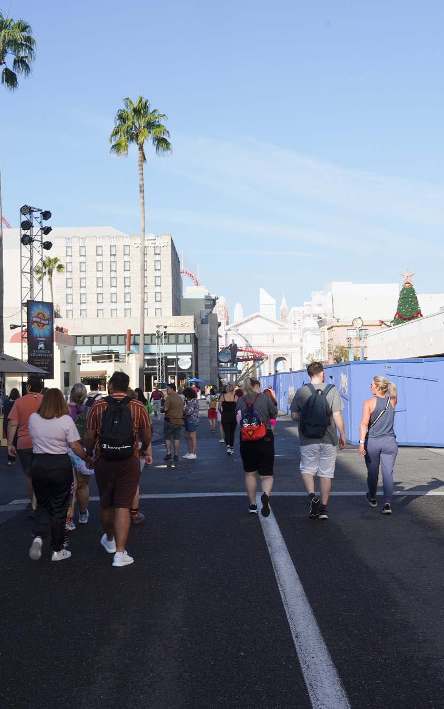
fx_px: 832
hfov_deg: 29.9
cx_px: 201
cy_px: 355
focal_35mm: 43
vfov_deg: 46.2
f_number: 20
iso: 200
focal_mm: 28
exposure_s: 1/100
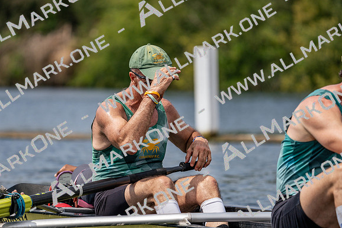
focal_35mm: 326
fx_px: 3095
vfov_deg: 4.2
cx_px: 171
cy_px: 114
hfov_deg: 6.3
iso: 200
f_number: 6.3
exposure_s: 1/1600
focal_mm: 324
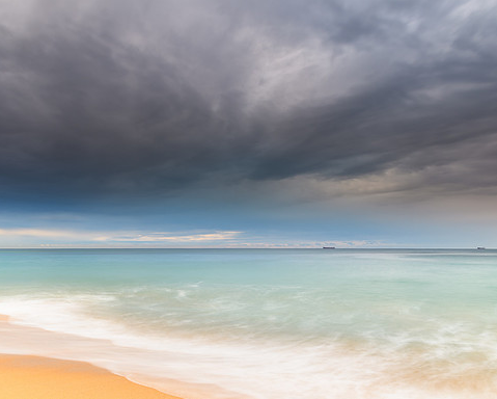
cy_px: 200
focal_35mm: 28
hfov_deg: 62.2
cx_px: 257
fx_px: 412
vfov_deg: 51.6
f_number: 8
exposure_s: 5
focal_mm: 16
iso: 50
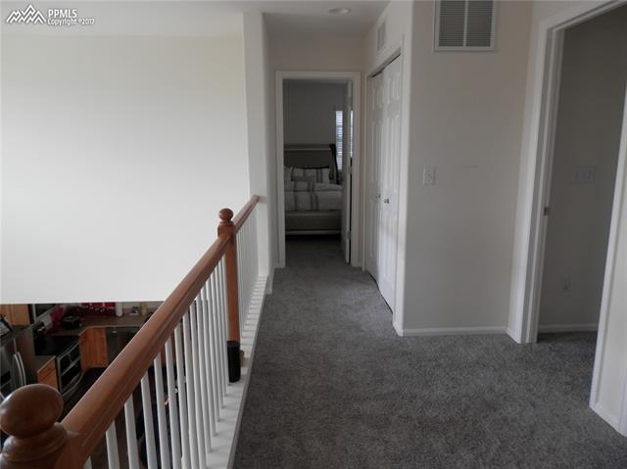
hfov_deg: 69.4
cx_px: 314
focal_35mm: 25
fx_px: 452
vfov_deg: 54.8
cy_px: 234
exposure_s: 1/60
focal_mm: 4.5
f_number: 3
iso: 80
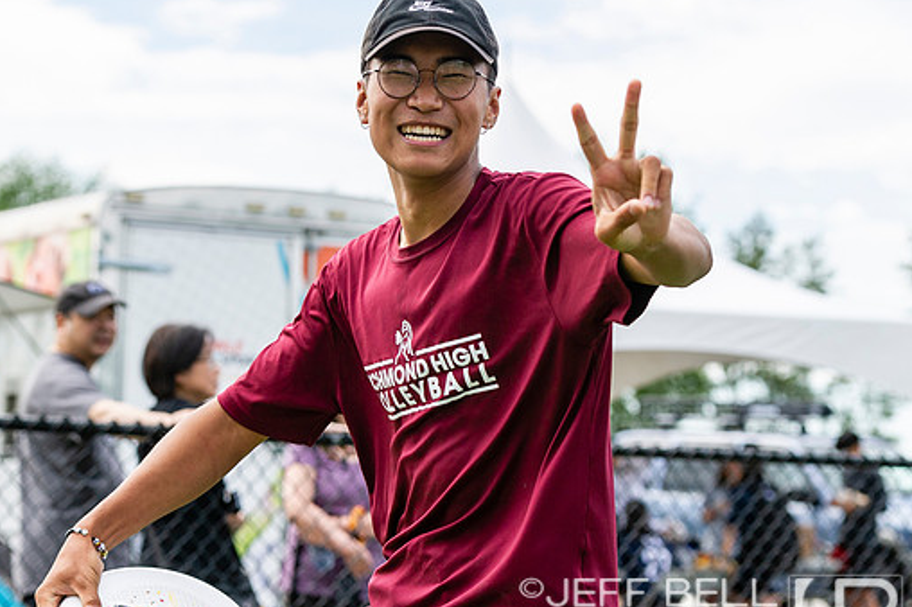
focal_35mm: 122
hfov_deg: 16.8
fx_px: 3089
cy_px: 226
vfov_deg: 11.2
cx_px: 442
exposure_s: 1/1600
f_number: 4
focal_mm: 80
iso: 200
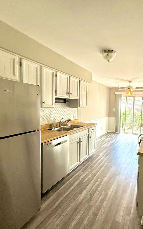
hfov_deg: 55.8
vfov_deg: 85.1
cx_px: 112
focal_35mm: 20
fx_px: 125
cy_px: 114
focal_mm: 2.22
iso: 200
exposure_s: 1/120
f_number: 2.2
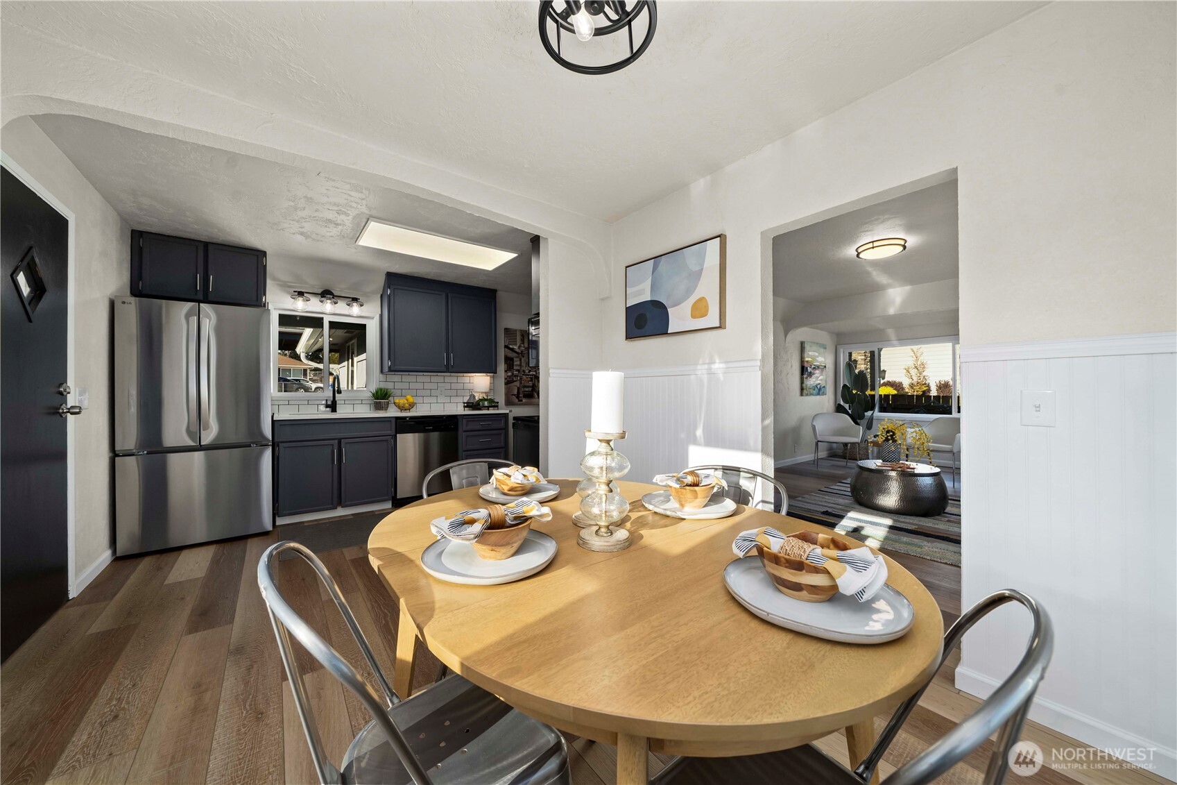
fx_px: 392
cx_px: 588
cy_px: 392
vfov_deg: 90.0
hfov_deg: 112.6
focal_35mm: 12
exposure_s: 1/30
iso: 320
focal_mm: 12
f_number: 7.1
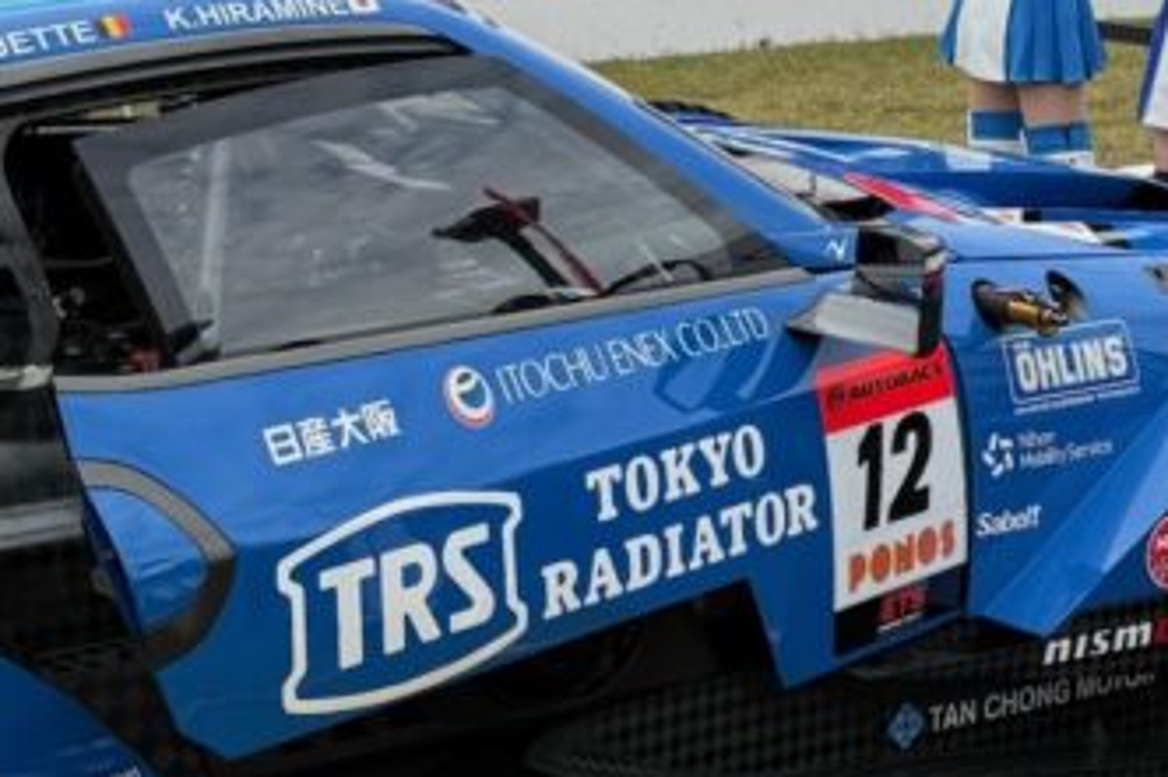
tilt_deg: -3.9
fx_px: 2854
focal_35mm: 88
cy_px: -91
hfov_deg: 23.1
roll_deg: -0.5
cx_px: 595
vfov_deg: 15.1
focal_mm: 6.76
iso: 100
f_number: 1.78
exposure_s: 1/2232
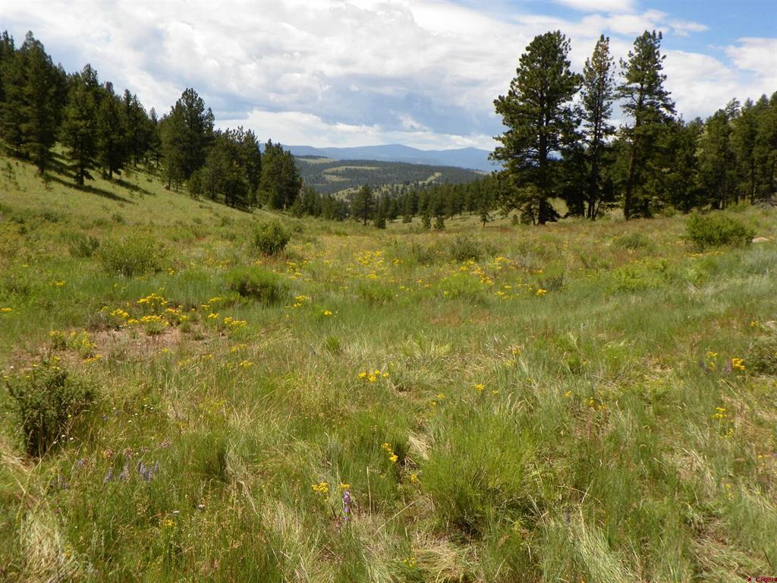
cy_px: 292
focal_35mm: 37
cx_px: 388
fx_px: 831
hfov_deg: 50.1
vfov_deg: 38.7
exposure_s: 1/400
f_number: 5.6
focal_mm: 6.6
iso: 64
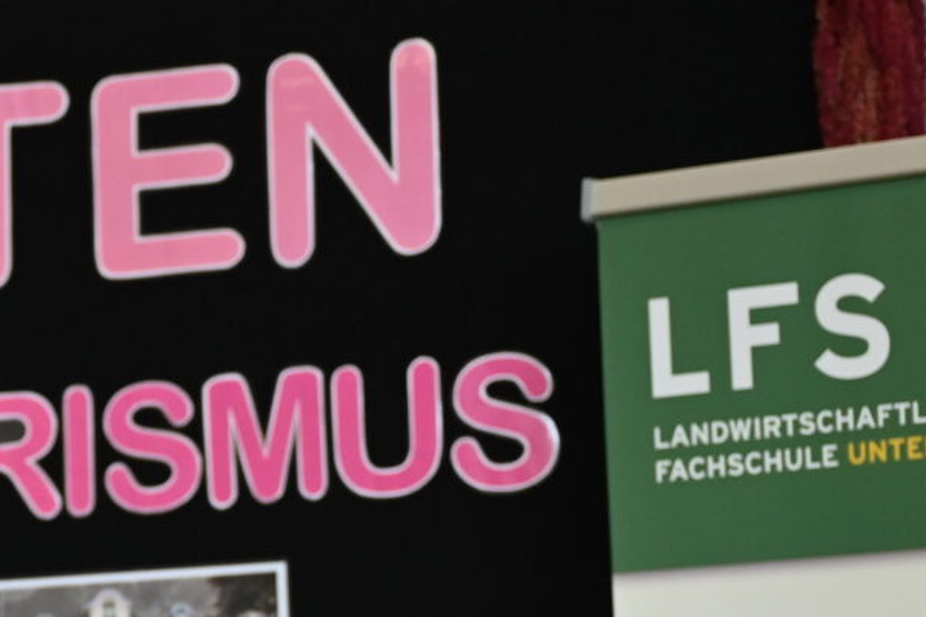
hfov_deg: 11.4
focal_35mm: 170
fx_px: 4371
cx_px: -585
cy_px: 998
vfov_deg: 7.9
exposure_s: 1/125
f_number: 2.8
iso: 500
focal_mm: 40
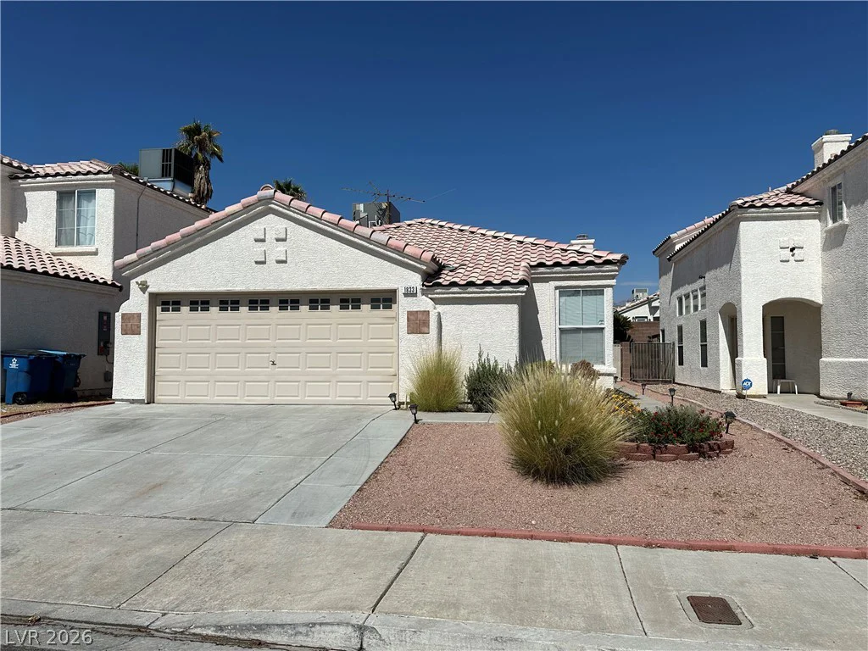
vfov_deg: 56.8
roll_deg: +0.0
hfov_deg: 71.6
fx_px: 602
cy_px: 326
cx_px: 434
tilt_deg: +3.4
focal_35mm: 24
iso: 80
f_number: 1.78
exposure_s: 1/12048
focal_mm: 6.86
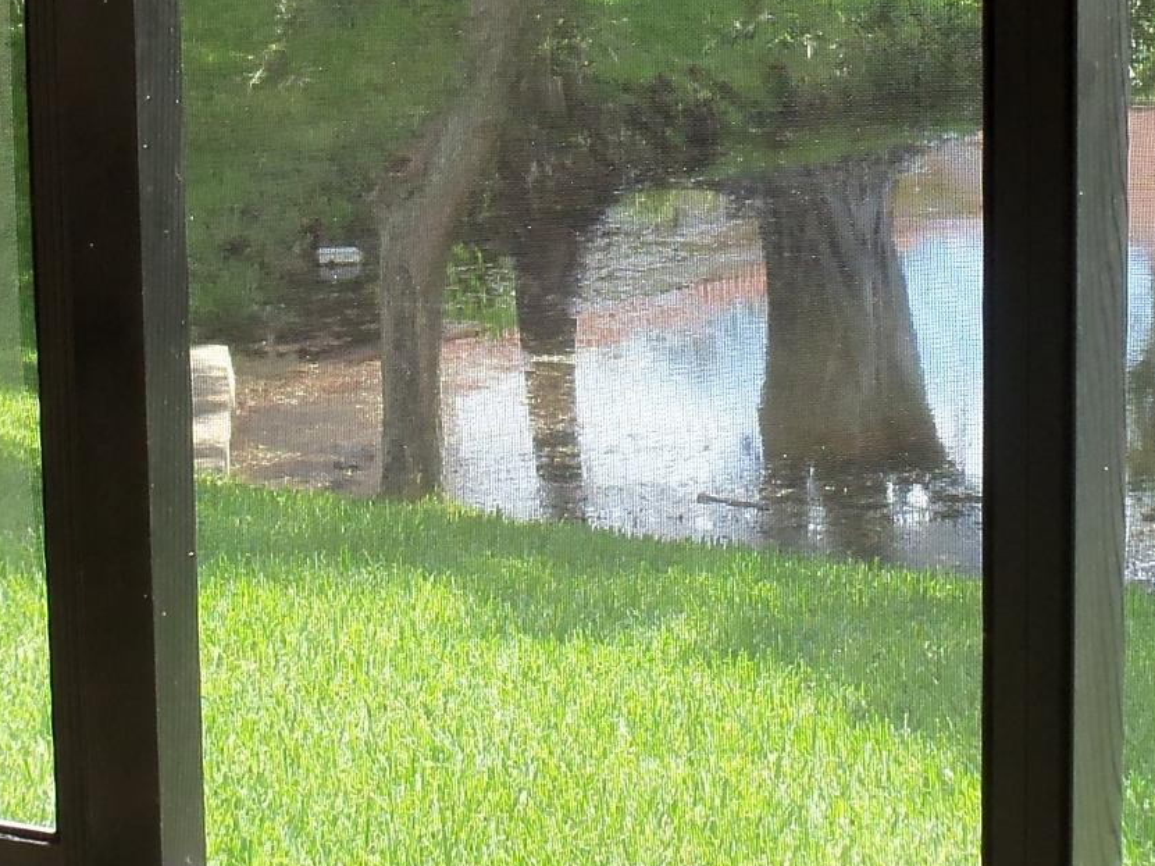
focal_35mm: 122
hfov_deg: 16.1
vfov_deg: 12.1
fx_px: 4070
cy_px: 139
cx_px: 472
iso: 80
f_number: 3.7
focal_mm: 6.7
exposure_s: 1/160
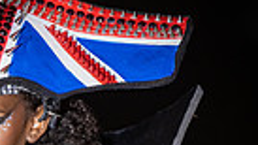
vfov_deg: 1.8
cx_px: 0
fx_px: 4692
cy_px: 311
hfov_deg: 3.1
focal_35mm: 686
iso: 1250
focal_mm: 200
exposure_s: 1/500
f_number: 2.8
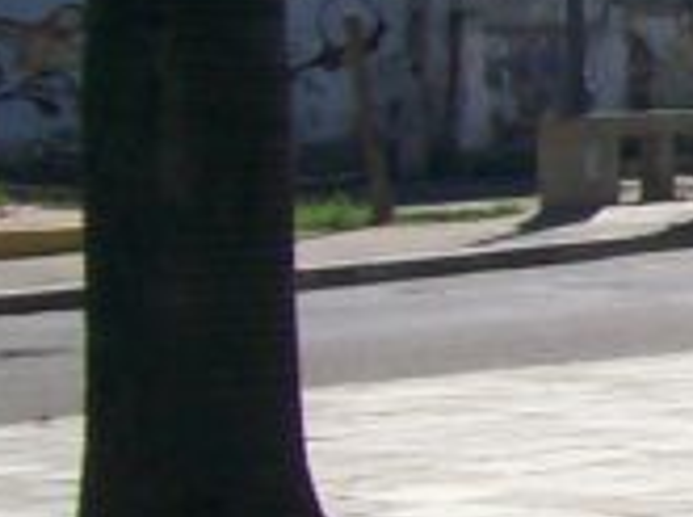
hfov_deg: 7.8
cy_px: 139
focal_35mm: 224
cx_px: 1991
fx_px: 4475
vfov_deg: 6.6
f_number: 4.8
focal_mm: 6
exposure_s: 1/1002
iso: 80
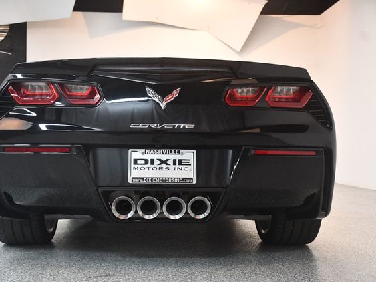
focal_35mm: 49
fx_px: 532
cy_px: 141
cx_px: 164
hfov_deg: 38.8
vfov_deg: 29.7
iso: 3200
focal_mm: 30
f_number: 4
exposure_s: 1/125
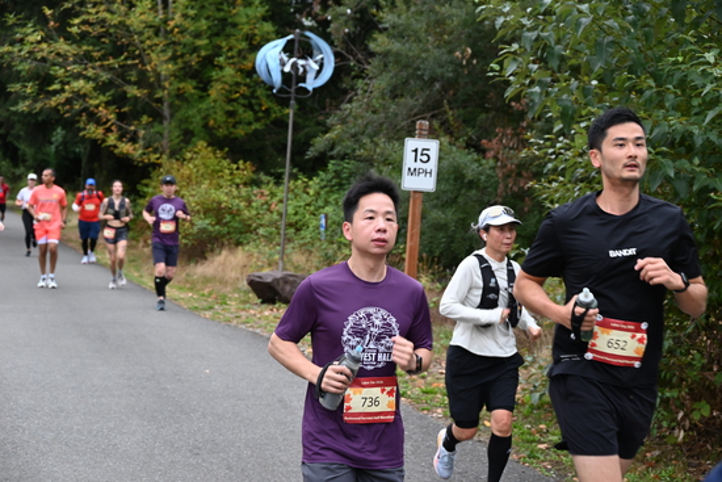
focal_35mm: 70
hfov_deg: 28.8
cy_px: 241
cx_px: 361
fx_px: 1404
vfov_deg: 19.5
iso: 720
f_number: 6
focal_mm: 70
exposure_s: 1/125
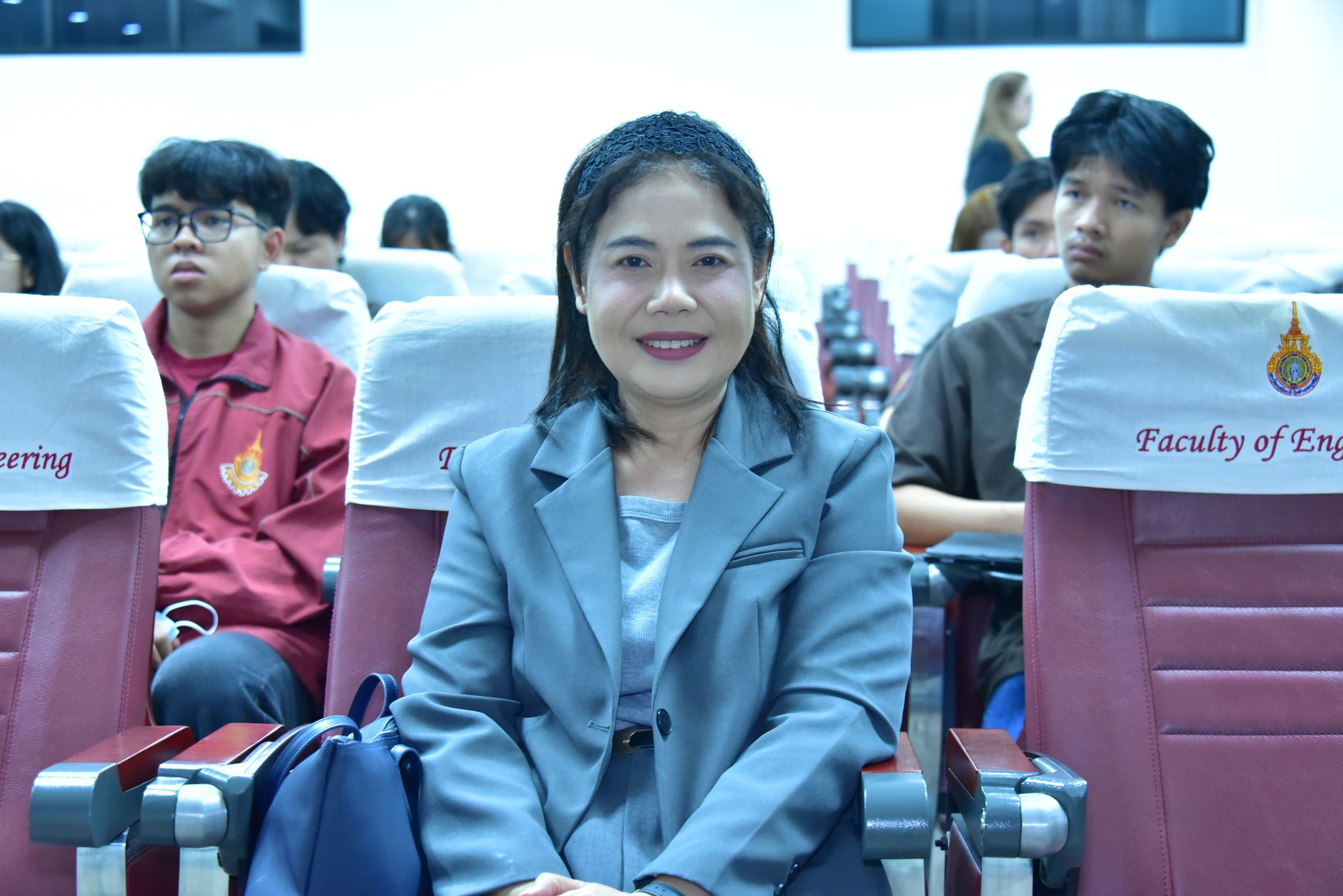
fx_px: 2426
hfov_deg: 30.9
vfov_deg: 20.9
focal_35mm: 65
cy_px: 448
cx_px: 672
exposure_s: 1/125
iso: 5000
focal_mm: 65
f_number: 5.6
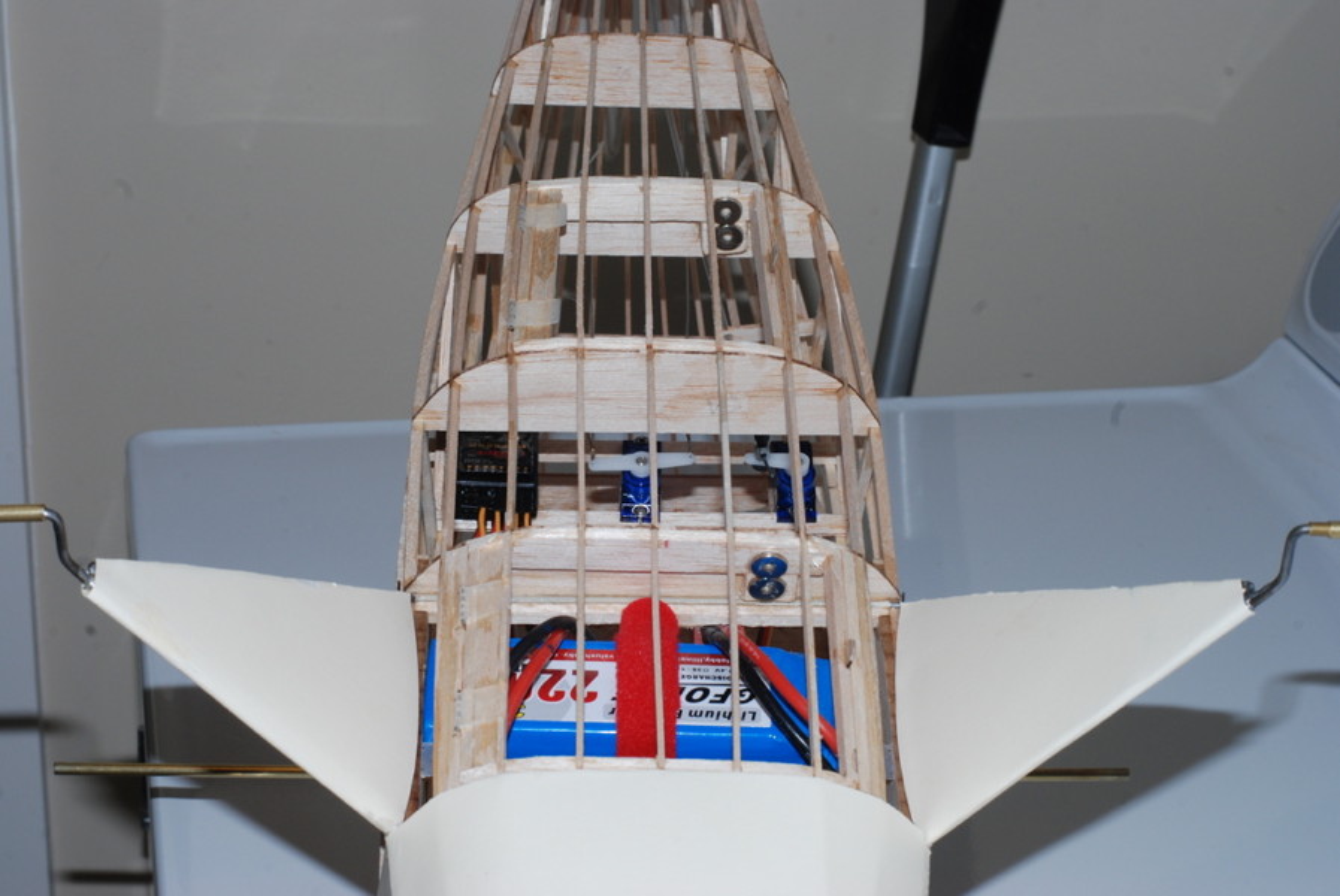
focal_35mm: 75
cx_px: 670
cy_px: 448
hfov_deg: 27.0
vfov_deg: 18.2
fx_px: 2794
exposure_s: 1/60
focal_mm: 50
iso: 200
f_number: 16
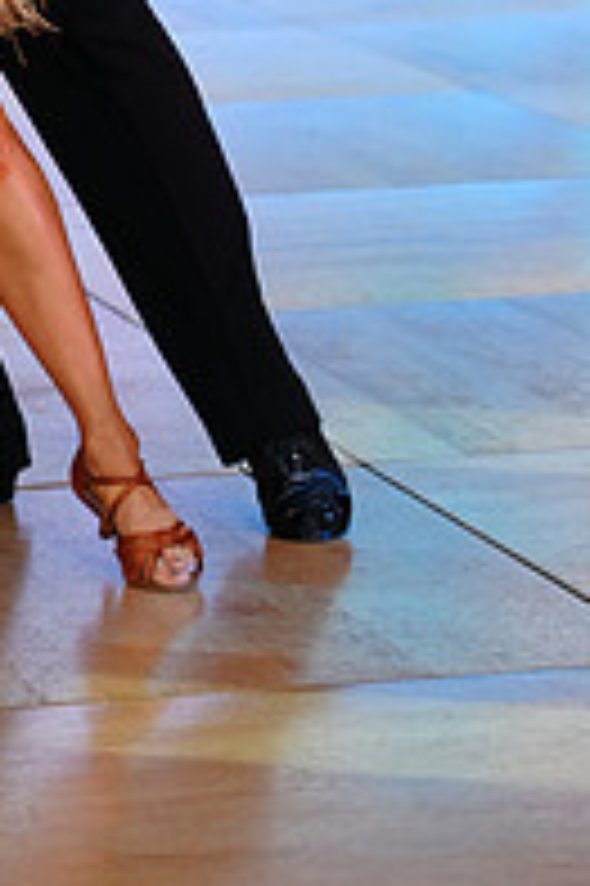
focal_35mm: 245
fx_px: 6033
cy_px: -315
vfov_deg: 8.3
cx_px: -70
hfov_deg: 5.6
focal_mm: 83
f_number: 4
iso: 1600
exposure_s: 1/400
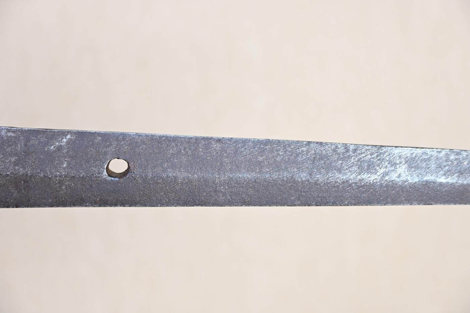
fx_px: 1136
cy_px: 156
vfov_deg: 15.7
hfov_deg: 23.4
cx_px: 235
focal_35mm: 87
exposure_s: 1/2
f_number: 5
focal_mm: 58
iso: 100
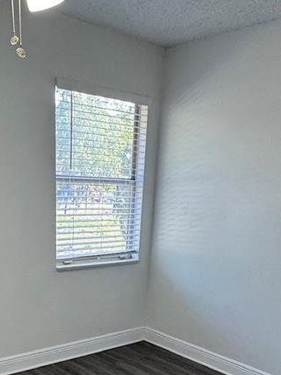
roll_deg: -5.2
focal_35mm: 39
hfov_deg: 36.6
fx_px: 422
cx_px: 108
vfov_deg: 42.4
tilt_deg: -23.6
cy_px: 361
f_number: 2.2
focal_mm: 2.22
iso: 160
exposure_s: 1/120
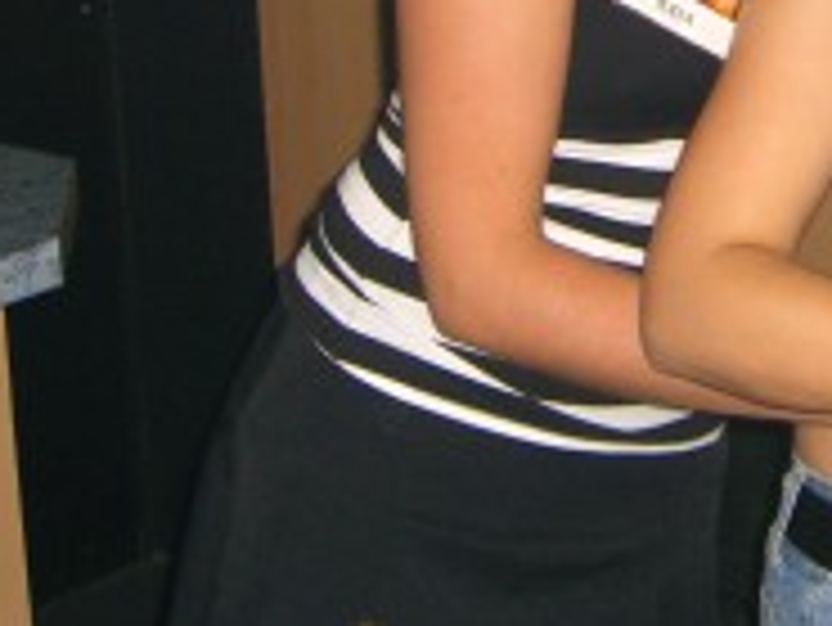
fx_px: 2958
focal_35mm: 123
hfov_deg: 15.8
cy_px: -113
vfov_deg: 11.8
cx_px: 747
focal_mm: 7.9
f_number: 2.8
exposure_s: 1/60
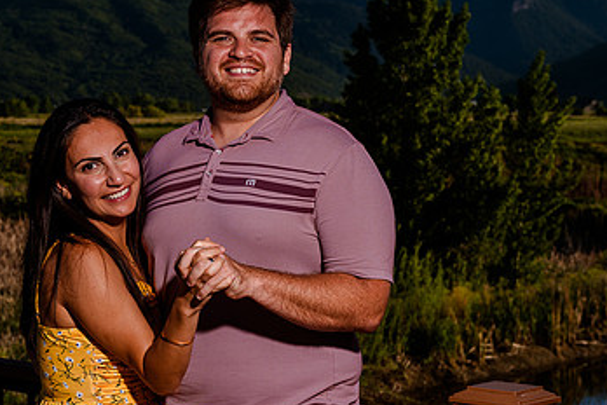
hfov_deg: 20.3
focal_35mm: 100
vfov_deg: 13.7
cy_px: 151
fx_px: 1686
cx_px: 174
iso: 100
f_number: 8
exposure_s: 1/320
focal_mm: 60
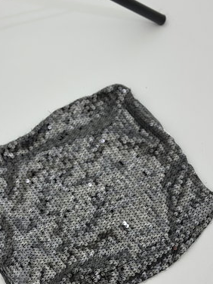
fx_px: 558
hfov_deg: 21.6
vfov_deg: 28.5
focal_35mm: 68
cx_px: 86
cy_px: 167
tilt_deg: -65.2
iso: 125
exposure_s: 1/100
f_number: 1.78
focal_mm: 6.86
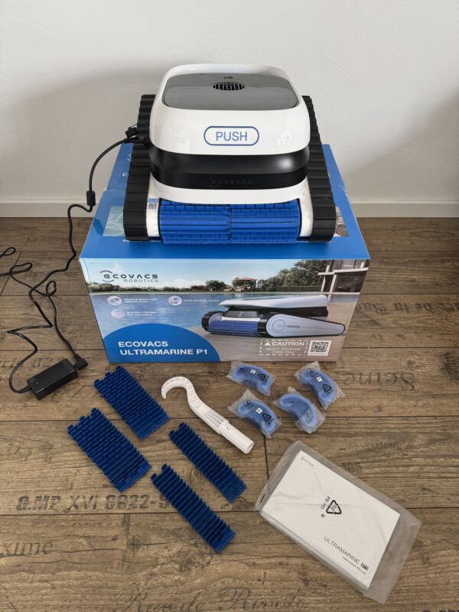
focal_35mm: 24
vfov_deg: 71.6
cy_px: 306
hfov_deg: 56.8
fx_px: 424
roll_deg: -2.8
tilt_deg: -43.9
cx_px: 230
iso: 200
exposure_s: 1/121
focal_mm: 6.76
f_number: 1.78
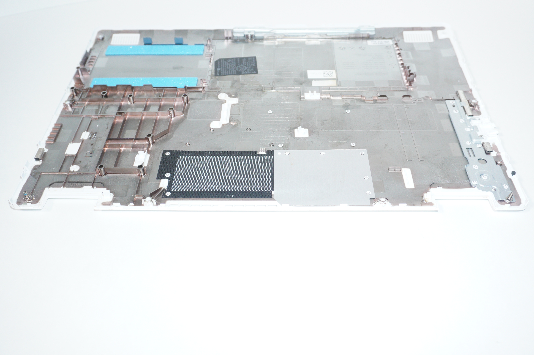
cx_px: 267
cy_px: 178
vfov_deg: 39.9
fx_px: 489
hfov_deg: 57.3
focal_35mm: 33
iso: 640
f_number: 5
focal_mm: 22
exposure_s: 1/160
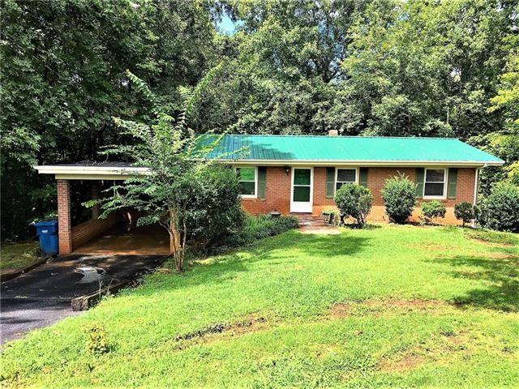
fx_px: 435
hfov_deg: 61.7
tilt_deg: -4.6
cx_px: 260
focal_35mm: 29
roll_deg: -2.3
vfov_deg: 48.2
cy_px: 194
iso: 25
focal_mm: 4.15
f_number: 2.2
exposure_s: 1/420
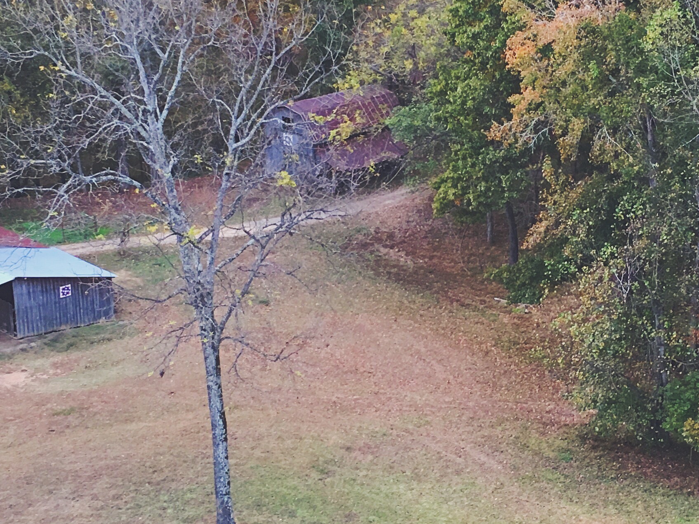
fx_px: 1393
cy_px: 250
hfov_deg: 28.0
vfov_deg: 21.3
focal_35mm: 69
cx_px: 449
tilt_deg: -18.2
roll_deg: -1.1
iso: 80
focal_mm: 4.15
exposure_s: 1/30
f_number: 2.2
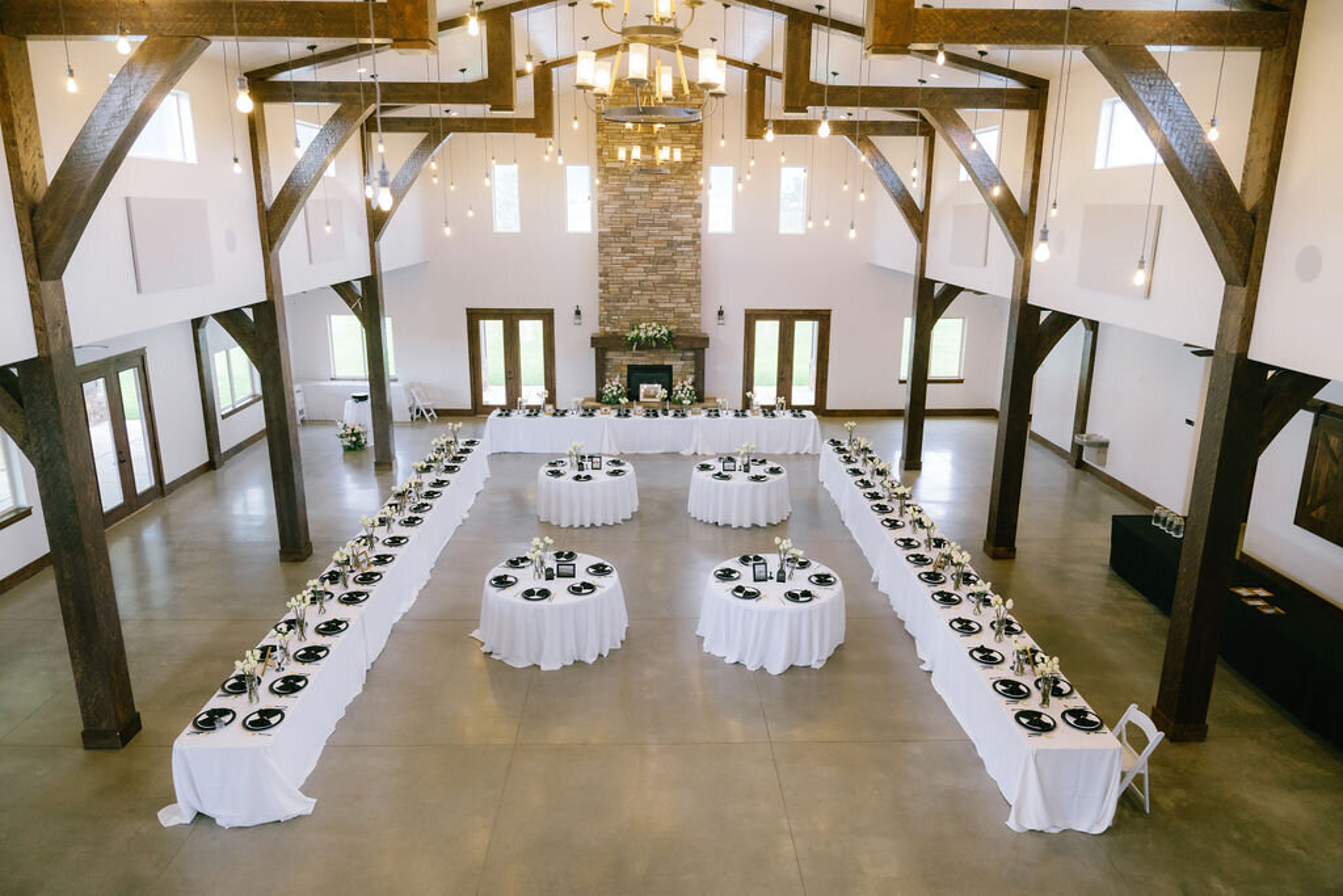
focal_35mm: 24
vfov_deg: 53.1
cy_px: 448
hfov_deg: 73.7
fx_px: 895
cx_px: 672
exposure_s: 1/250
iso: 1250
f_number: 2.8
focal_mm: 24
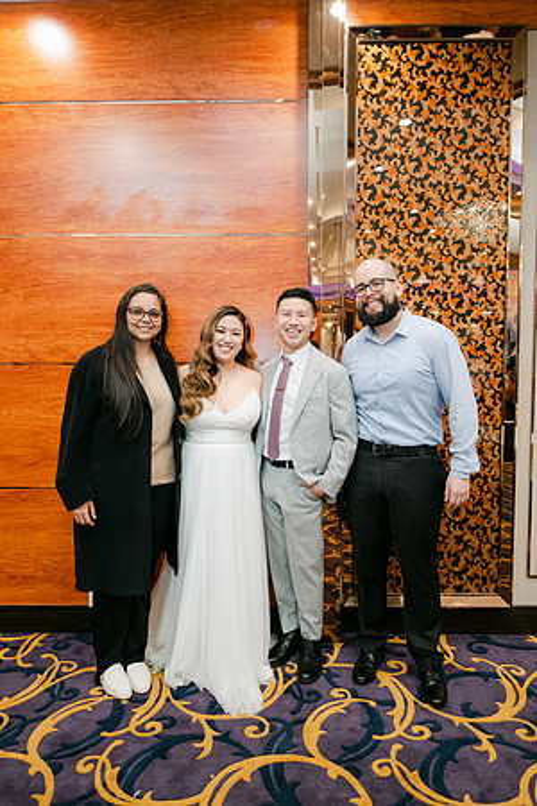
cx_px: 268
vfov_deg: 73.7
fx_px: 537
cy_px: 403
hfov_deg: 53.1
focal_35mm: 24
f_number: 2.8
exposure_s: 1/125
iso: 800
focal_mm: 16
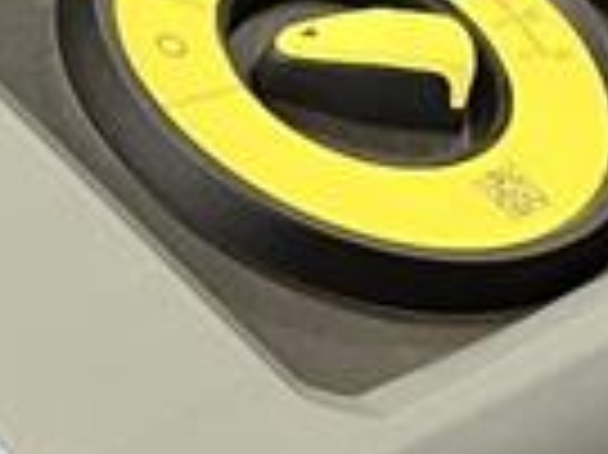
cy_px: 436
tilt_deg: -34.3
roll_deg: -1.0
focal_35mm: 197
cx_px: -306
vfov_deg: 7.5
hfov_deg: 9.8
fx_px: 3457
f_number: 1.6
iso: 200
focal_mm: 5.1
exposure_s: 1/50
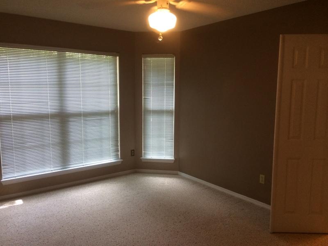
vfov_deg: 46.8
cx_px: 164
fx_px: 284
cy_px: 123
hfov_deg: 60.0
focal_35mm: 30
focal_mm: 4.12
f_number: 2.2
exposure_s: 1/30
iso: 125
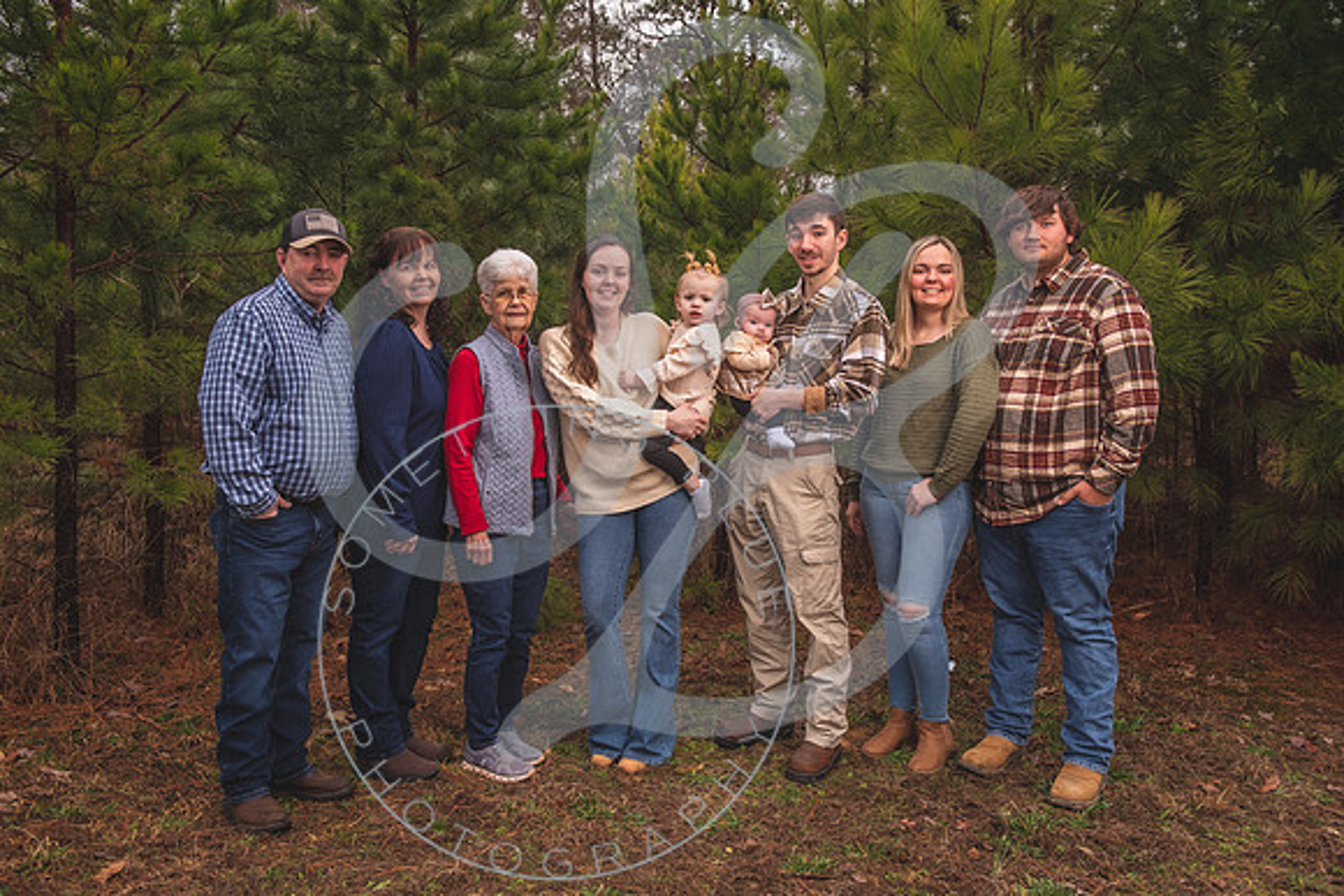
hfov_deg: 58.7
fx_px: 1195
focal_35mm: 32
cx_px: 672
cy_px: 448
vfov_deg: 41.1
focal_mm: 32
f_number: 5.6
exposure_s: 1/160
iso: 200
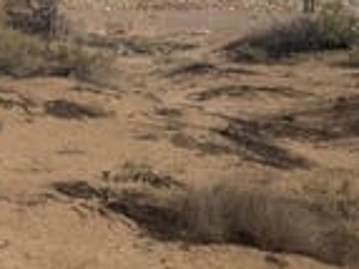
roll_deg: -0.3
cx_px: -334
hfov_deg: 16.5
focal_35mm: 94
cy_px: 35
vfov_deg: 15.5
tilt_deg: -0.5
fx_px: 974
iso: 80
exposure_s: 1/9091
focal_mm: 6.76
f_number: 1.78
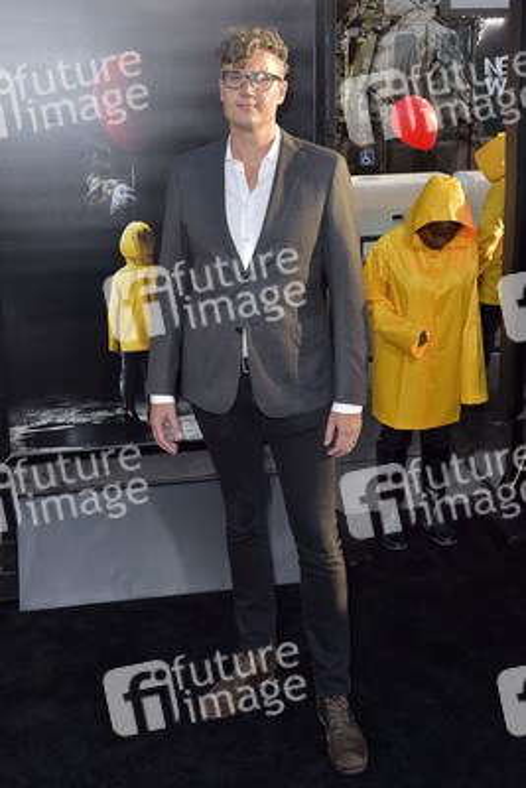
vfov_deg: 50.7
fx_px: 832
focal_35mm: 38
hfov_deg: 35.1
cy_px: 394
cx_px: 263
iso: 500
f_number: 6.3
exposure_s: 1/250
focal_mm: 38
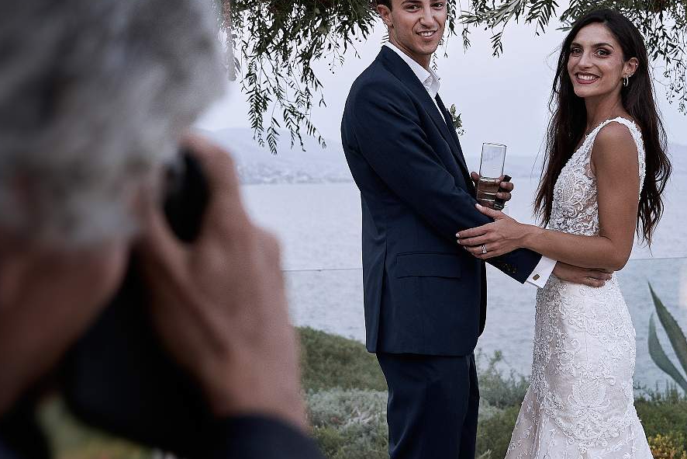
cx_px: 324
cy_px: 130
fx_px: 1260
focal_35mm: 66
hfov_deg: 30.5
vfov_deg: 20.5
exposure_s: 1/125
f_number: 4.5
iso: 640
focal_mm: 39
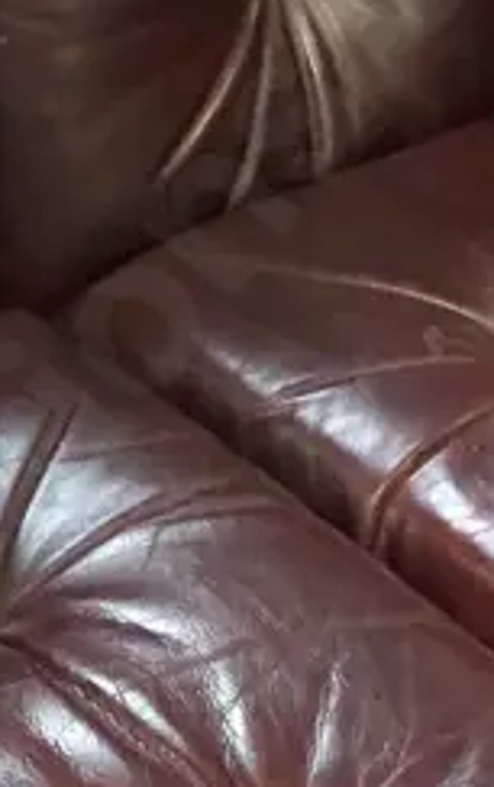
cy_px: 893
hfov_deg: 9.8
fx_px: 2772
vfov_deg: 15.7
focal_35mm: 129
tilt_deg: -45.0
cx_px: -287
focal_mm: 4.15
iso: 80
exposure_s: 1/17
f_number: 2.2
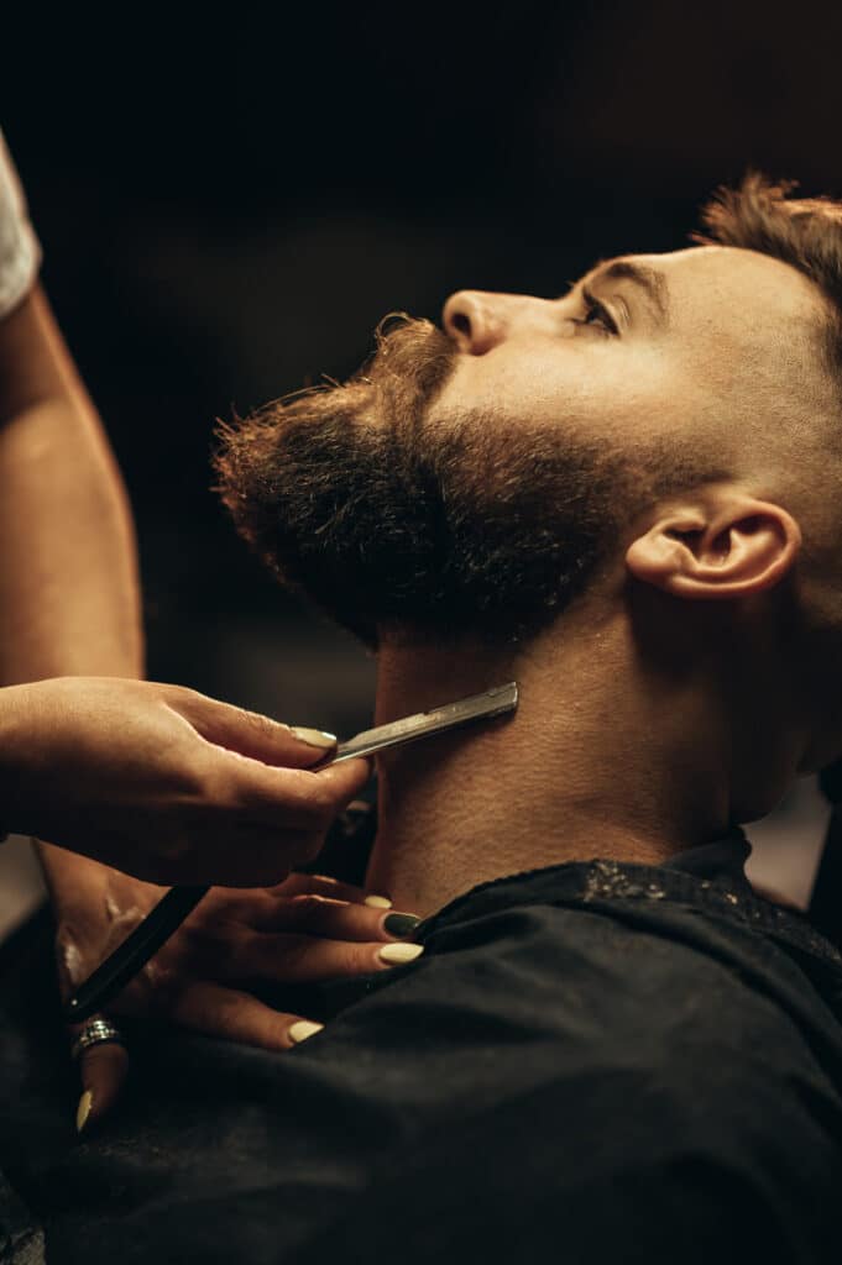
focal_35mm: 85
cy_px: 632
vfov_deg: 23.9
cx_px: 421
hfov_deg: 16.0
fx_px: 2987
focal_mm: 85
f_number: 1.8
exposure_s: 1/80
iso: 200
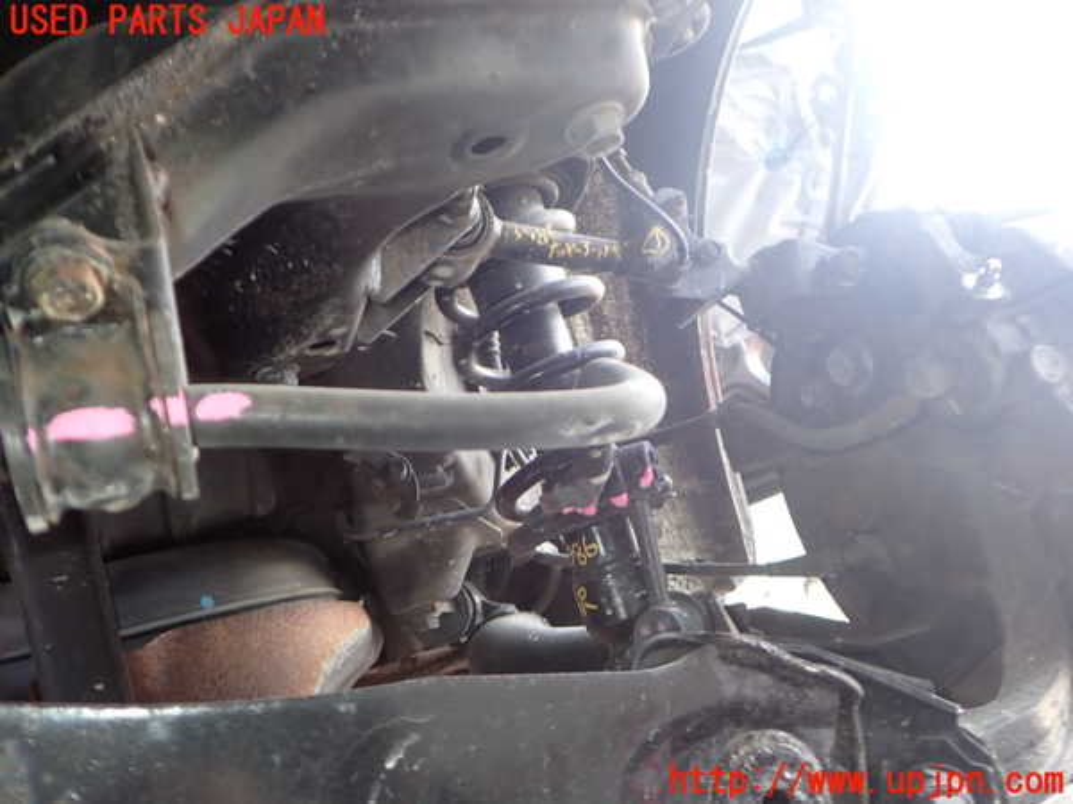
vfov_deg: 46.8
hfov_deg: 60.0
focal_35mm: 30
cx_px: 536
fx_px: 930
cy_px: 402
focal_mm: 5.4
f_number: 2.3
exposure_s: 1/60
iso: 200
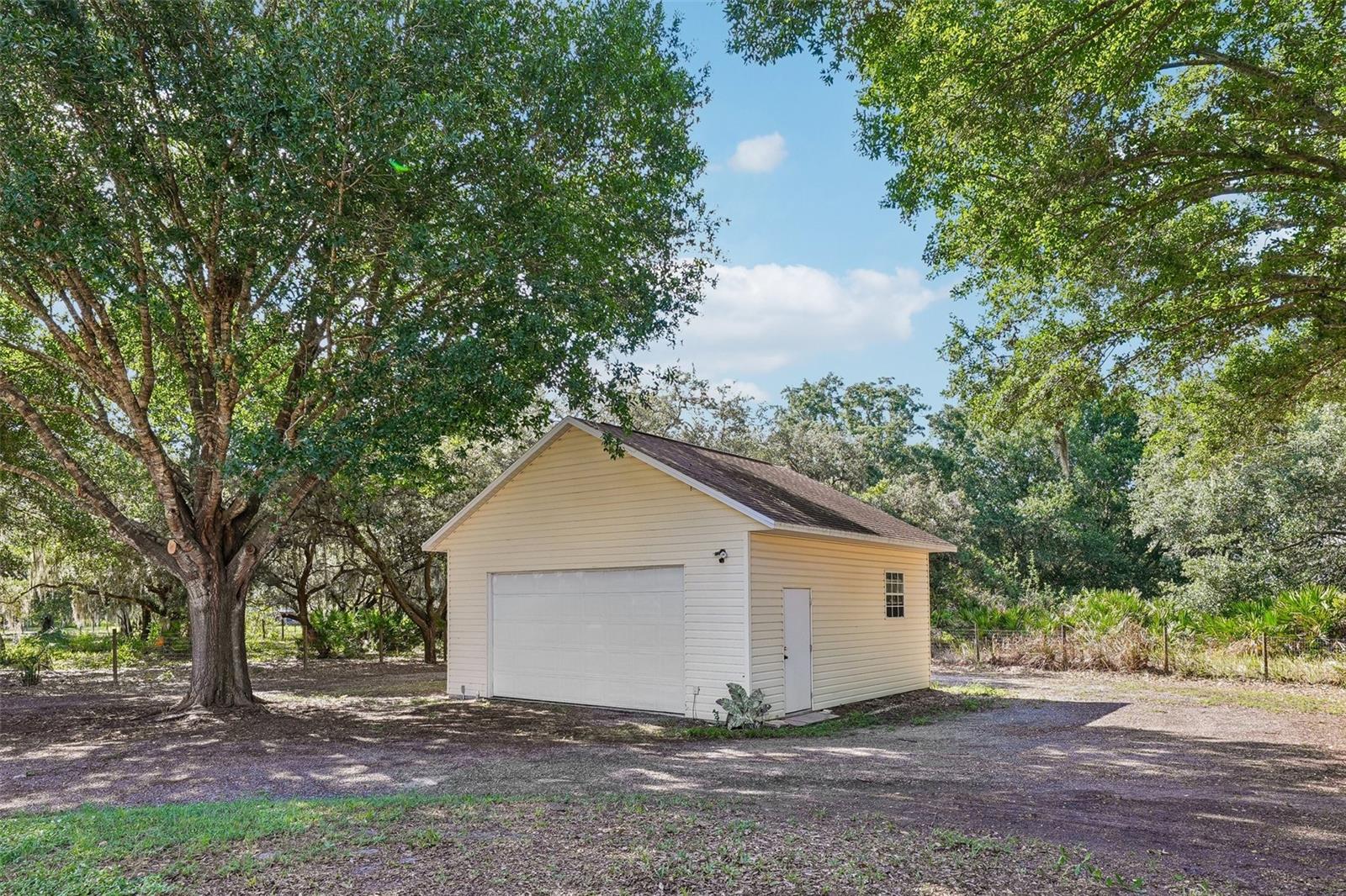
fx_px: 785
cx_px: 673
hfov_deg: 81.2
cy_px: 448
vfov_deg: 59.5
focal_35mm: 21
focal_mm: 14
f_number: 8
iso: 50
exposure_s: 1/30
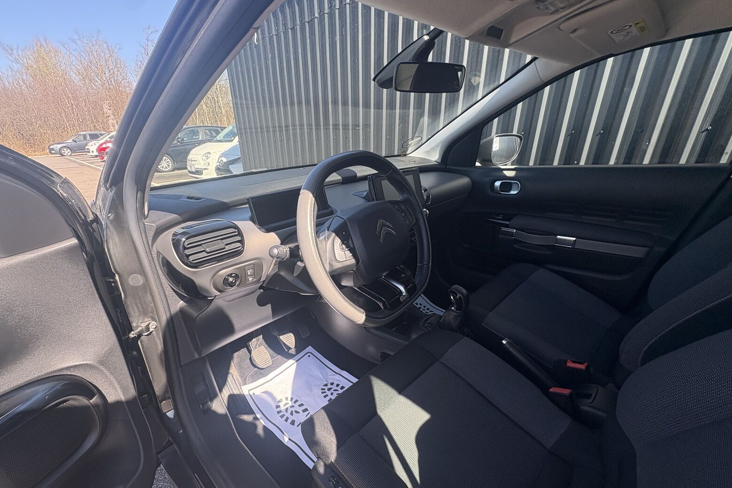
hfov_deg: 96.6
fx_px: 325
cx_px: 341
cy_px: 286
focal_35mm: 16
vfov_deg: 73.2
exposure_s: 1/335
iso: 64
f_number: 2.2
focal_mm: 2.22
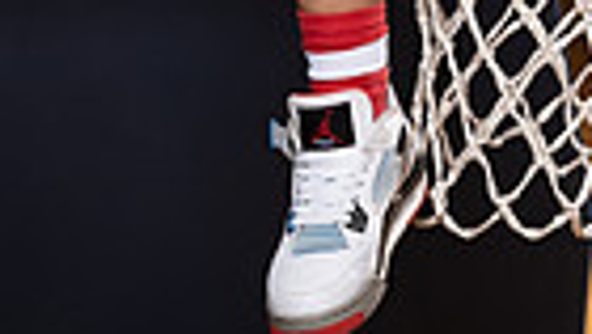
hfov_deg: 14.4
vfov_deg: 7.6
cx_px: 465
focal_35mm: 148
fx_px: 2325
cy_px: -482
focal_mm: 44
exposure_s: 1/250
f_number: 5.6
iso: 400
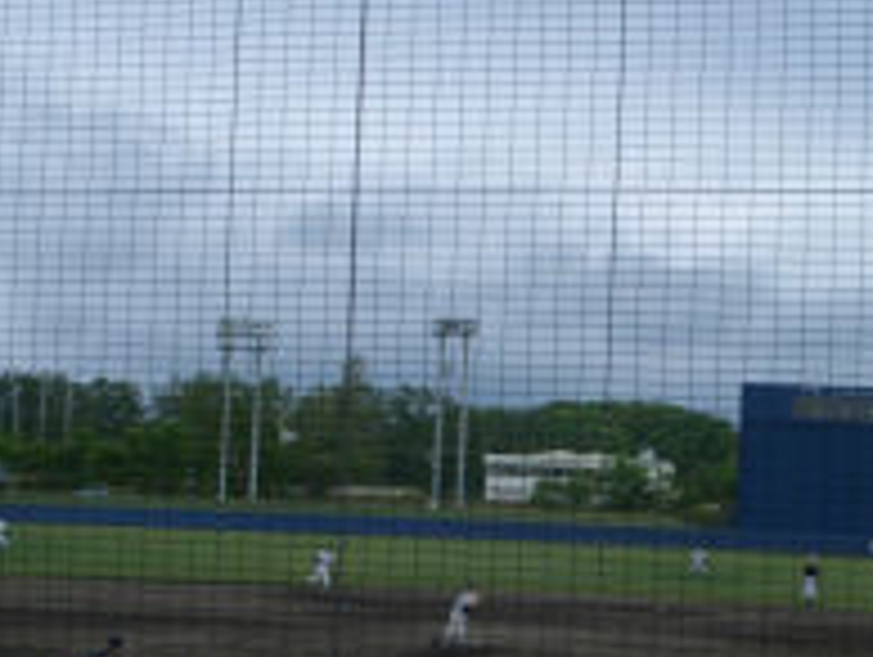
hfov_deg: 23.5
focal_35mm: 83
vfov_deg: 17.8
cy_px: 454
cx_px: 461
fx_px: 2096
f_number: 4.3
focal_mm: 5.8
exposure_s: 1/500
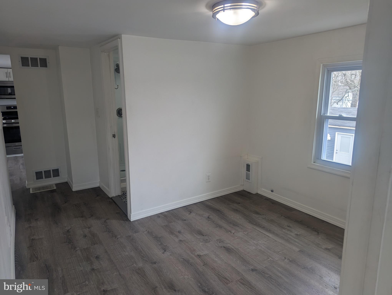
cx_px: 196
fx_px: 272
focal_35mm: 24
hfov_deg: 71.5
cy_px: 148
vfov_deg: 56.9
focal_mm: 6.81
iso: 40
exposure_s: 1/74.4
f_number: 1.85
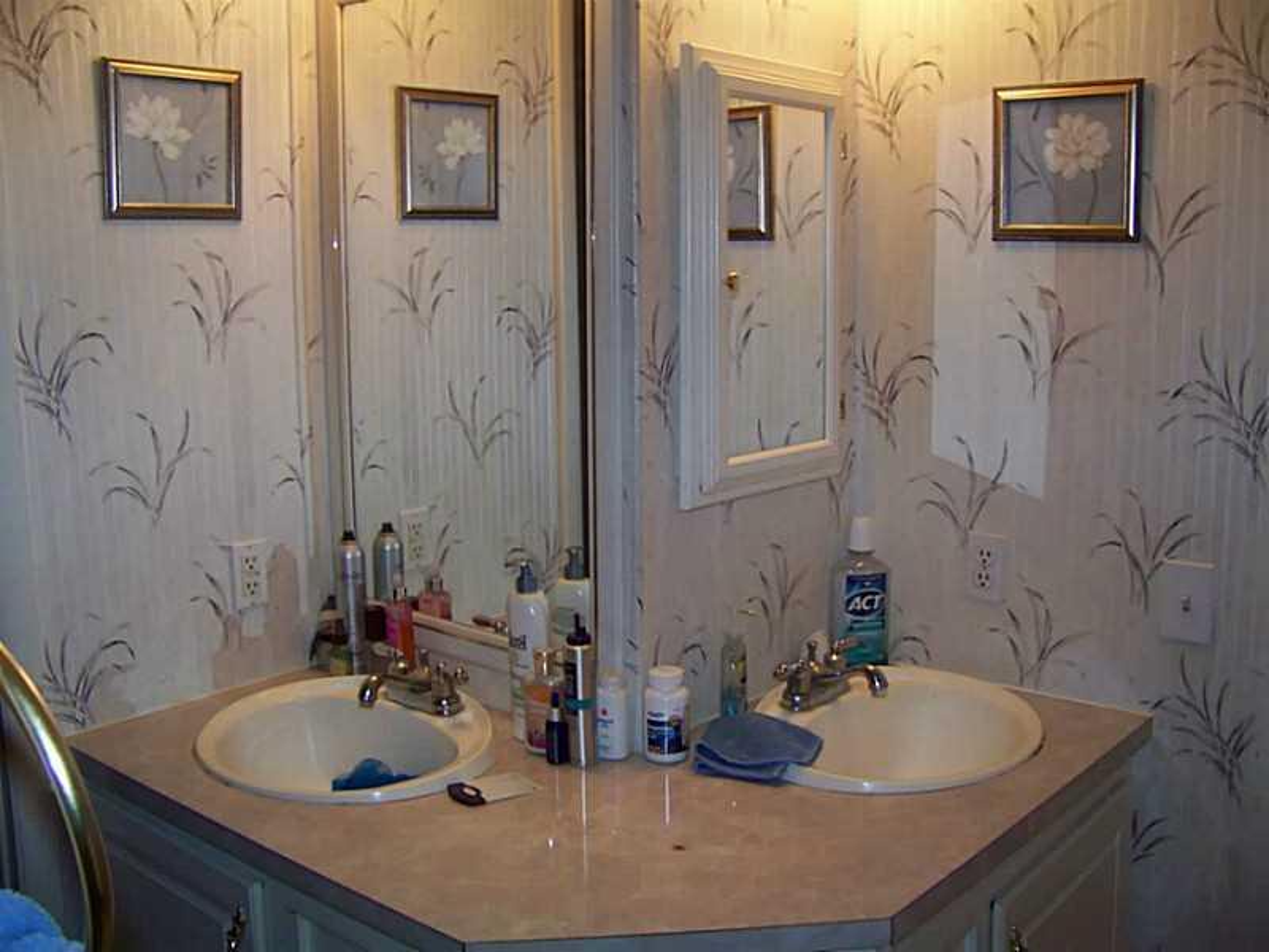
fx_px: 1320
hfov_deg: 51.4
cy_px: 476
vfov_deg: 39.7
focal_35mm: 36
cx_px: 634
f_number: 2.8
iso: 200
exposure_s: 1/30
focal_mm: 5.85
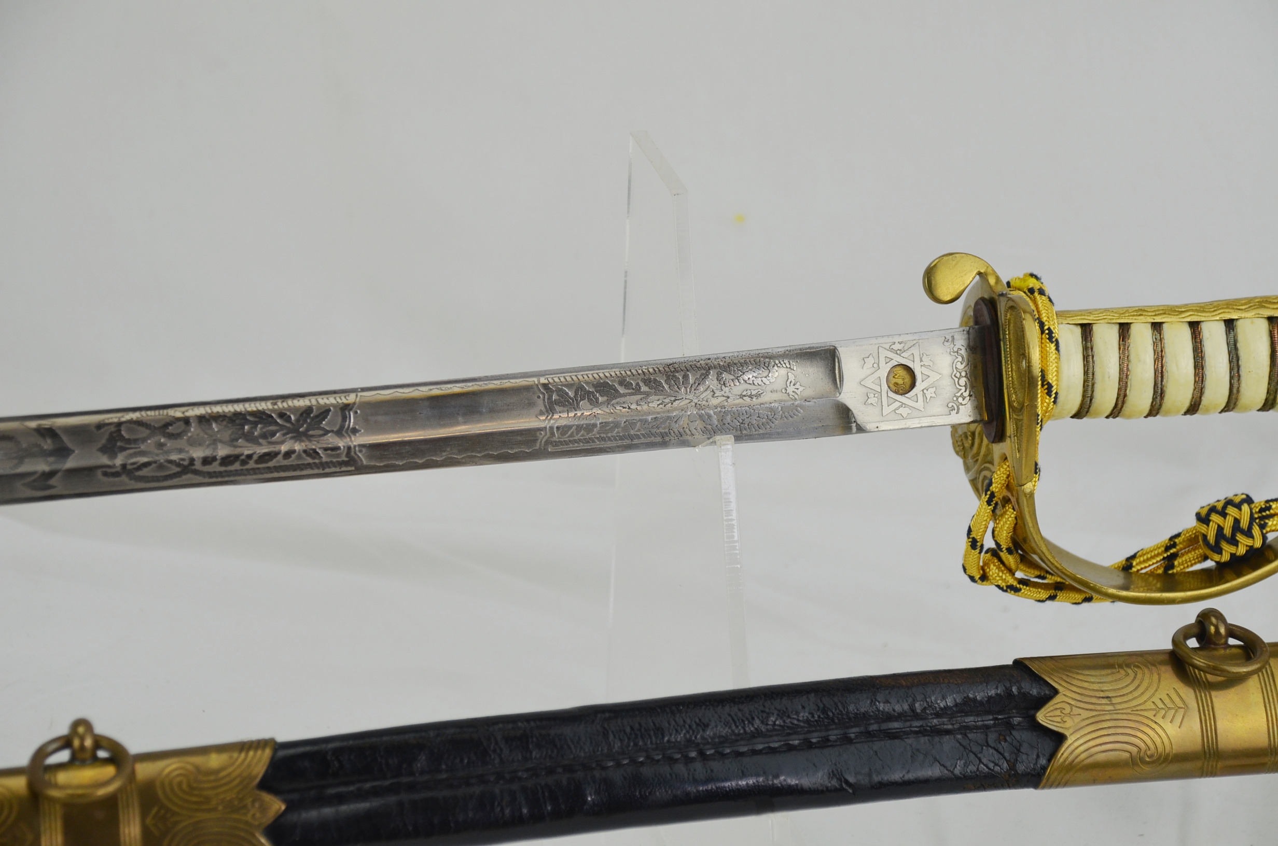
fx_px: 3507
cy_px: 423
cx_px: 639
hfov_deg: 20.7
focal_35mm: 99
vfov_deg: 13.8
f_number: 5.3
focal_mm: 66
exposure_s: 1/250
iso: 400
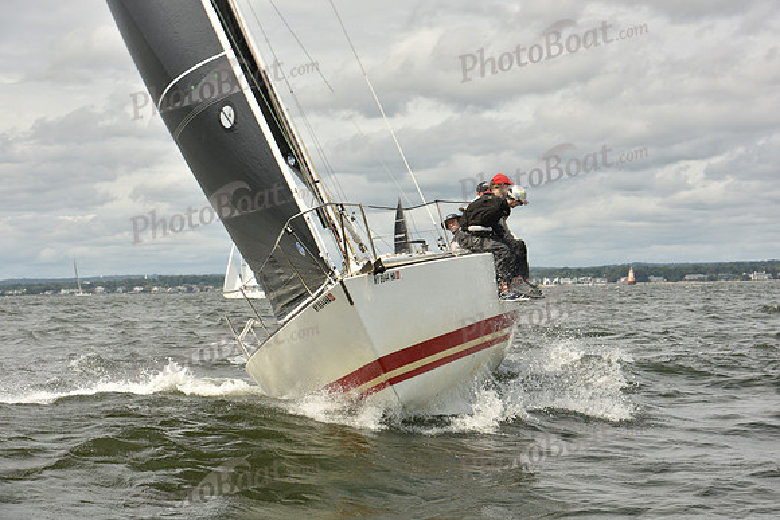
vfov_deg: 13.7
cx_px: 390
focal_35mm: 100
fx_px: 2167
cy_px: 260
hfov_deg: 20.4
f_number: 9
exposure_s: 1/800
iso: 250
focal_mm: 100
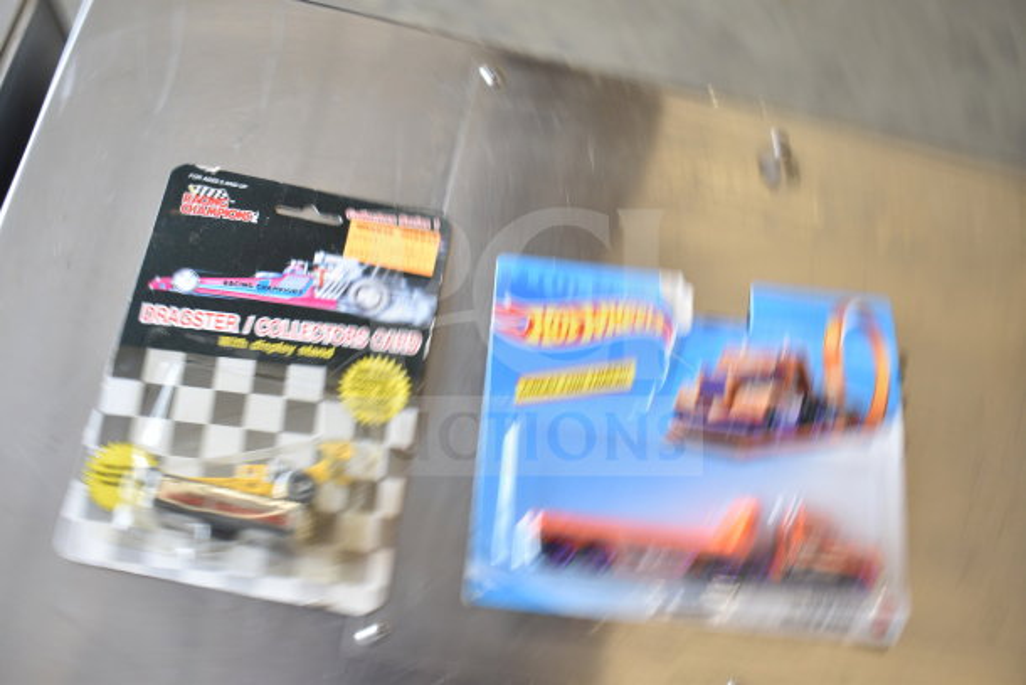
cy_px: 342
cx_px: 513
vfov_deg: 36.9
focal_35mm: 36
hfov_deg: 53.1
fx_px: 1026
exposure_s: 1/50
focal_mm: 24
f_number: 4
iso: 200
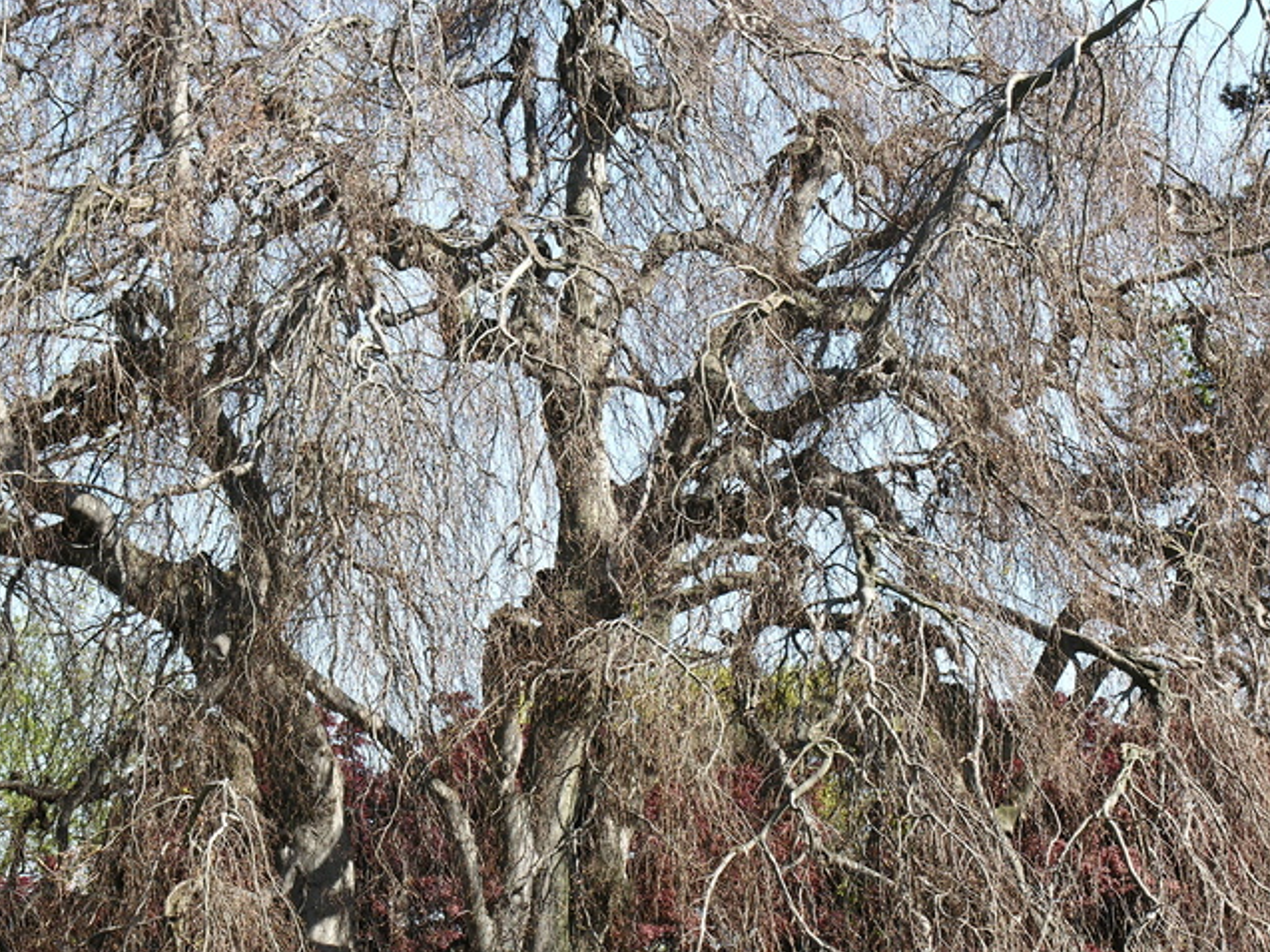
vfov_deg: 10.4
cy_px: 502
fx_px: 5247
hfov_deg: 13.8
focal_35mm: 143
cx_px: 578
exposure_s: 1/110
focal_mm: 29.3
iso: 50
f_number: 5.9
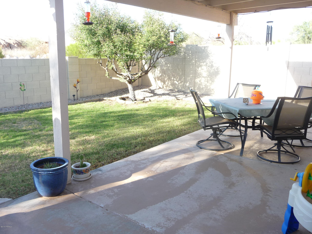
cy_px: 117
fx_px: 279
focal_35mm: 31
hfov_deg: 58.4
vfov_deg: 45.4
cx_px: 156
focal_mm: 4.7
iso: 100
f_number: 3.3
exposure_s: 1/160
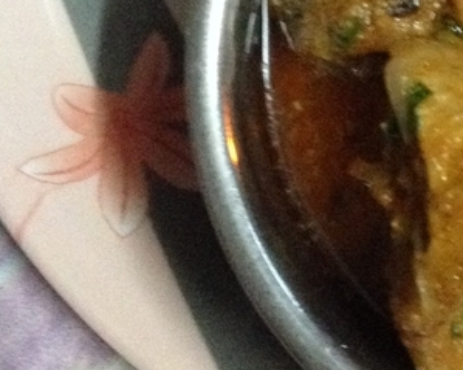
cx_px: 624
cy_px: -173
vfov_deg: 10.9
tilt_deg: -72.8
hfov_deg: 13.5
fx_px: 1877
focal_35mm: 137
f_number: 2.4
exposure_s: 1/15
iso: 400
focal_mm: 4.28
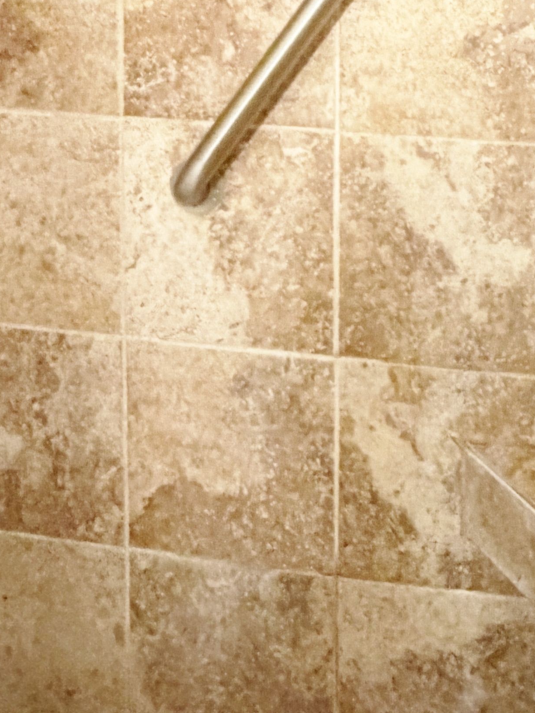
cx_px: 550
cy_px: -83
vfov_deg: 33.6
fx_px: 1010
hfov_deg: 27.7
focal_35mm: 49
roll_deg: +0.3
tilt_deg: -3.8
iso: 1000
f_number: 2.2
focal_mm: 2.22
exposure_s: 1/40
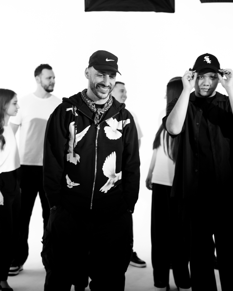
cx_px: 117
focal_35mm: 79
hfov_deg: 19.4
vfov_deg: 24.1
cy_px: 116
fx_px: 681
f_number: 2.8
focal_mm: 70
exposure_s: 1/160
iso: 250
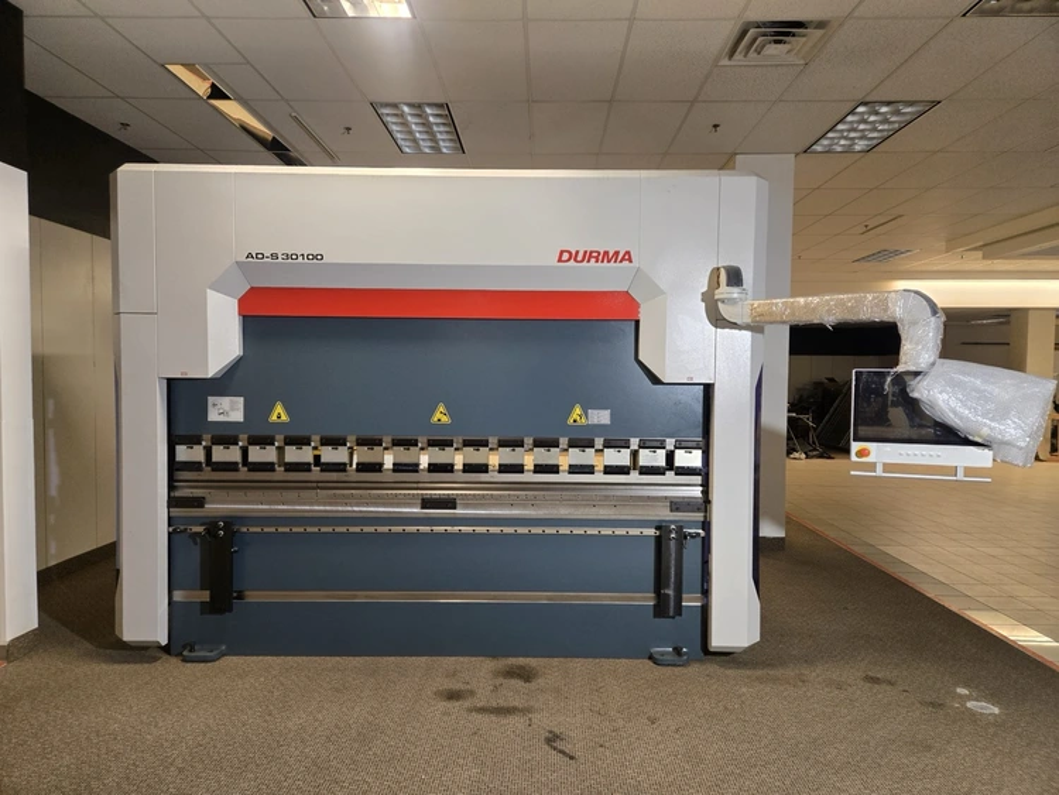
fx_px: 704
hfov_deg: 73.9
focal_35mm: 23
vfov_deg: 58.9
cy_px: 398
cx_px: 530
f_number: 1.8
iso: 200
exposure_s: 1/50
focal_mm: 5.4
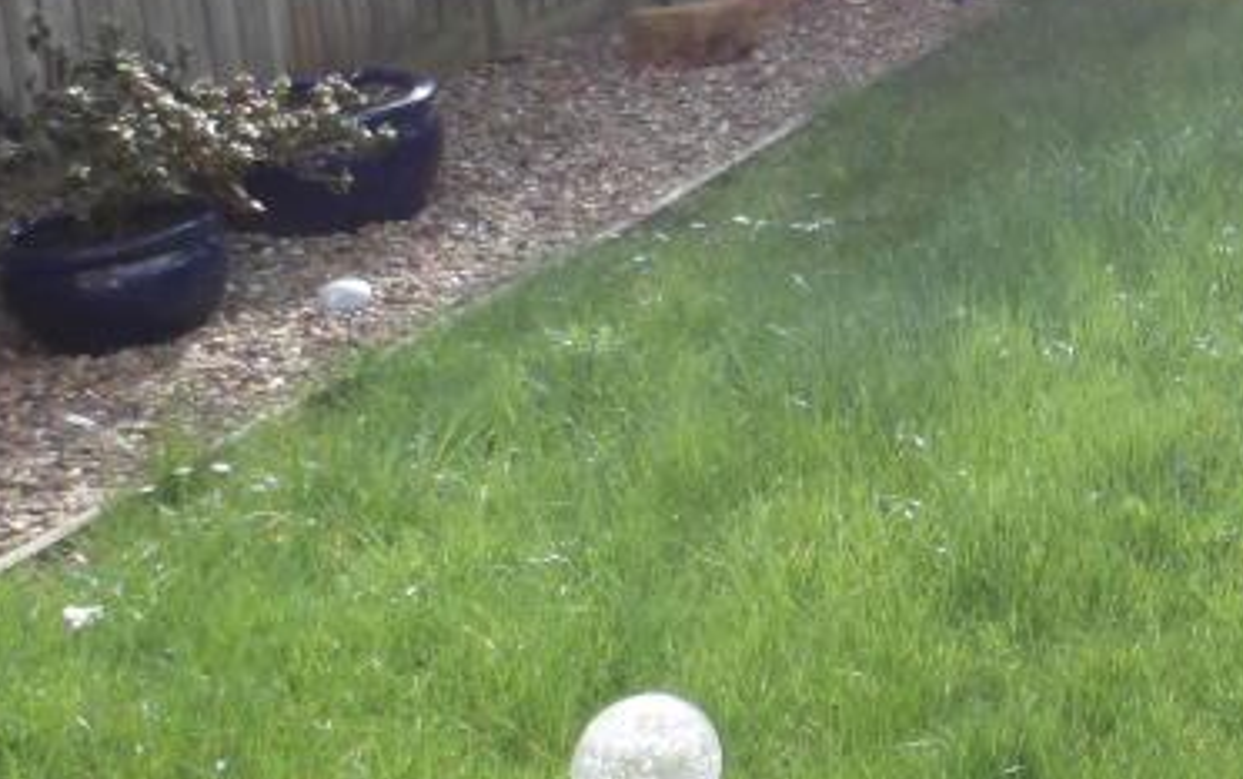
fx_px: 2373
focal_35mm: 70
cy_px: 7
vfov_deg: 18.2
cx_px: 1560
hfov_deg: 25.7
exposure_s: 1/162
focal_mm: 4.3
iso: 100
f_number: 4.1
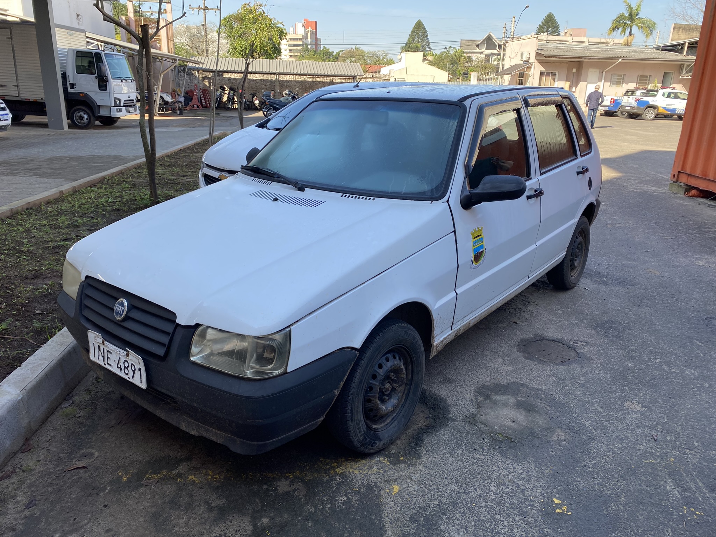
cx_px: 358
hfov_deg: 67.3
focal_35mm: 26
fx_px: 538
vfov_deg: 53.1
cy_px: 268
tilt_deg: -19.8
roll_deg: -1.7
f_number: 1.8
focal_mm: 4.25
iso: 32
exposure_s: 1/436
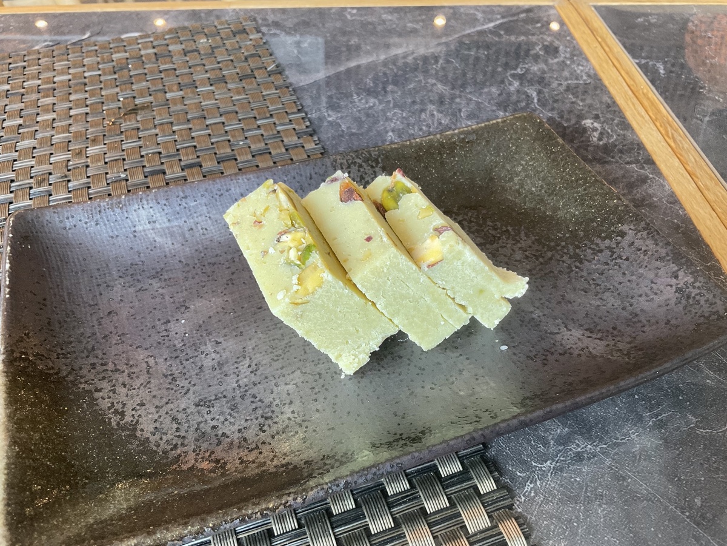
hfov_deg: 61.7
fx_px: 609
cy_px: 273
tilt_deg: -45.6
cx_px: 364
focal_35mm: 29
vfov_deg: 48.2
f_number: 1.8
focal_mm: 3
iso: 100
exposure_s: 1/50
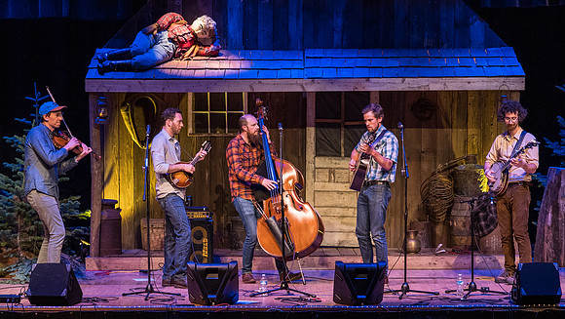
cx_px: 264
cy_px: 228
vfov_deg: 9.4
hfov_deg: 16.6
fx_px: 1941
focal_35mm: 129
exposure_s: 1/100
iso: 800
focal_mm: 43
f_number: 2.8
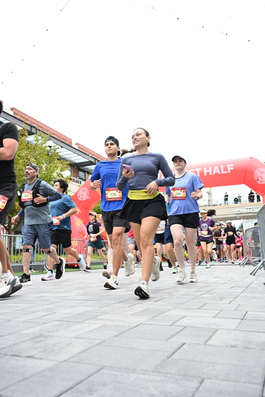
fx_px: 342
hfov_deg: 42.3
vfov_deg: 60.3
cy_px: 198
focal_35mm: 31
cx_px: 132
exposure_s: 1/640
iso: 2000
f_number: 4
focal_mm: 31
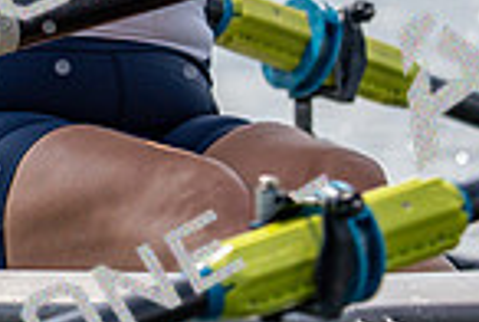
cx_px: 118
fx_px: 16332
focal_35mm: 1225
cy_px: -143
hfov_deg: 1.7
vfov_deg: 1.1
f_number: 6.3
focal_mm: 309
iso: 200
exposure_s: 1/1600
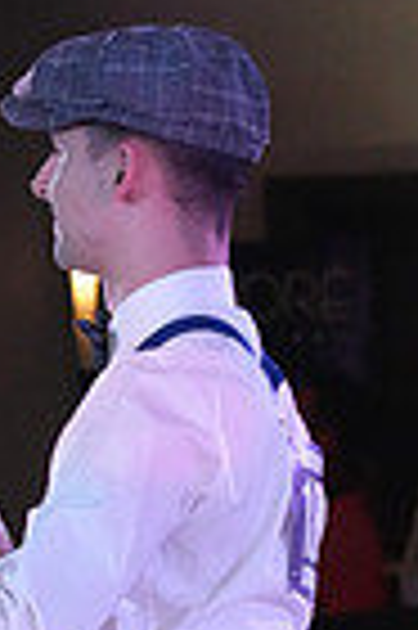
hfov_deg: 3.1
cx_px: -115
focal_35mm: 436
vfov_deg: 4.7
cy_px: 994
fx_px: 7612
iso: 10000
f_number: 6.3
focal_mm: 105
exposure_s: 1/250
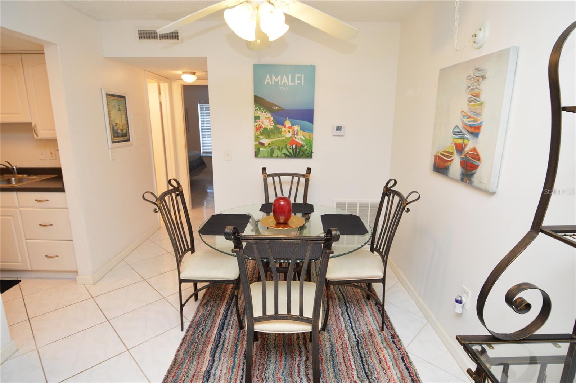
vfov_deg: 67.3
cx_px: 288
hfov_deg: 90.1
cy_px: 192
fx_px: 288
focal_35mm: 18
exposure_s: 1/60
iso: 560
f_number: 4
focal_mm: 12
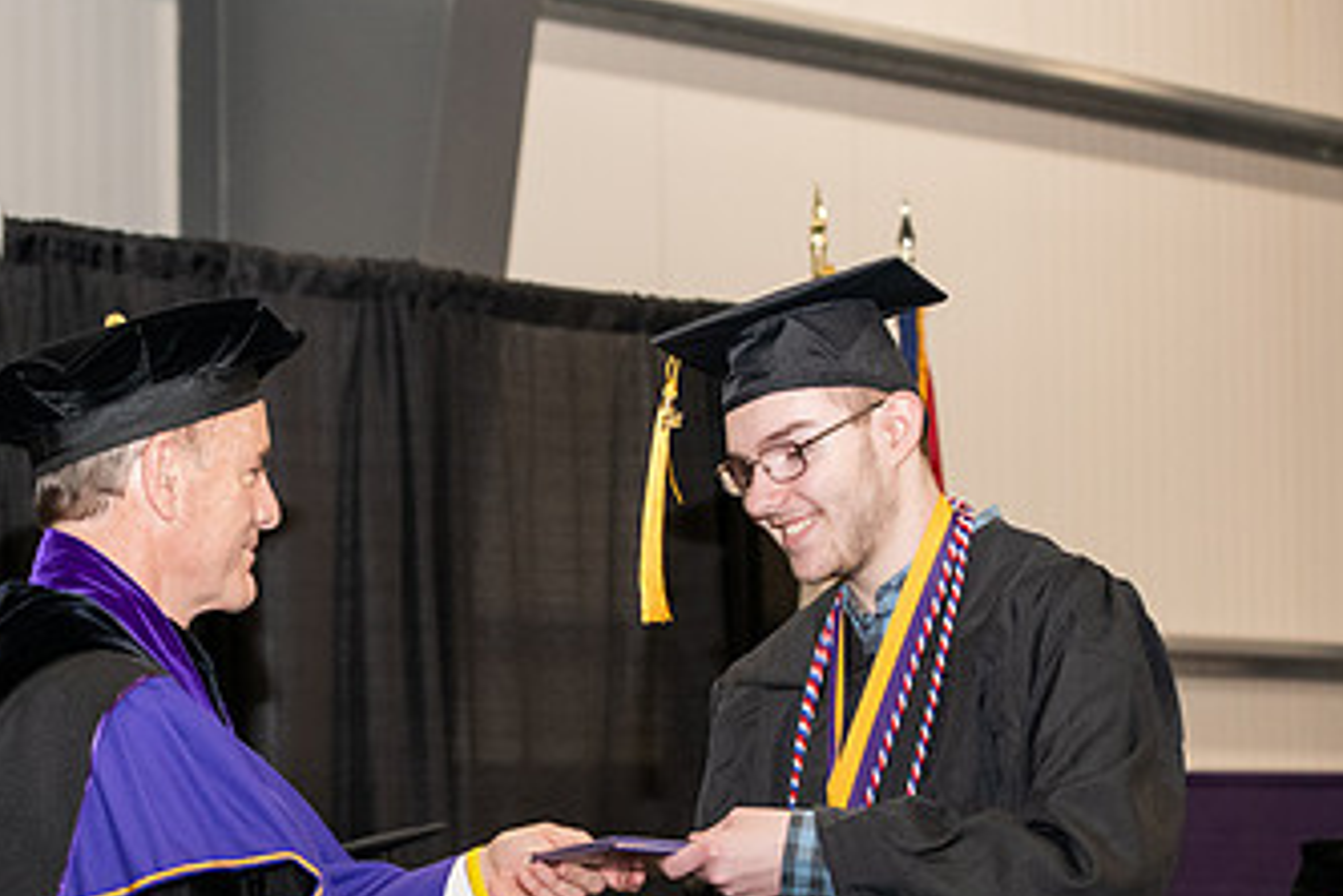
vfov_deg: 11.2
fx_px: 4551
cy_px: 733
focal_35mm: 122
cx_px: 428
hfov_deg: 16.7
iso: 2000
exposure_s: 1/200
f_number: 5
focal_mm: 70
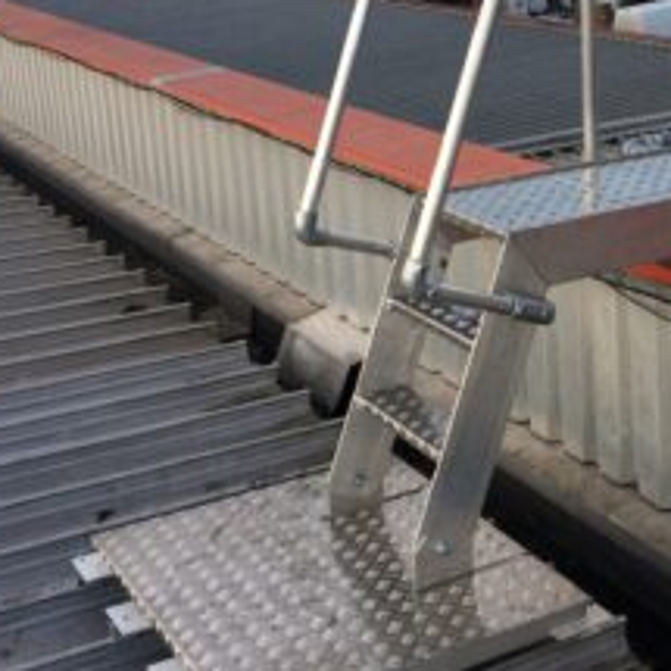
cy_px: 200
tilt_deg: -16.2
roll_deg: +2.9
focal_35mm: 62
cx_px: 618
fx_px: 1360
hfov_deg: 26.7
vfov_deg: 27.5
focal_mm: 4.15
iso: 32
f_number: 2.2
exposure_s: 1/789
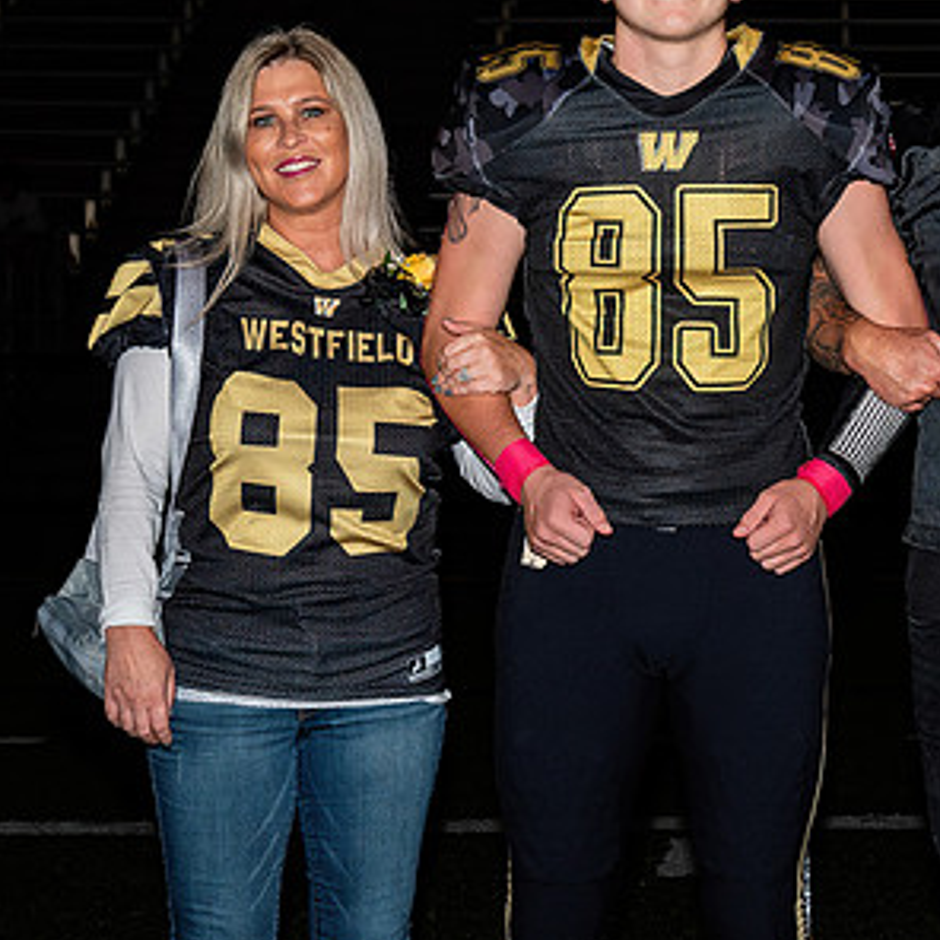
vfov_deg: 14.1
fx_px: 3810
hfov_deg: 13.8
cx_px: 987
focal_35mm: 124
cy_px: 407
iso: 320
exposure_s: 1/200
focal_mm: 38
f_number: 5
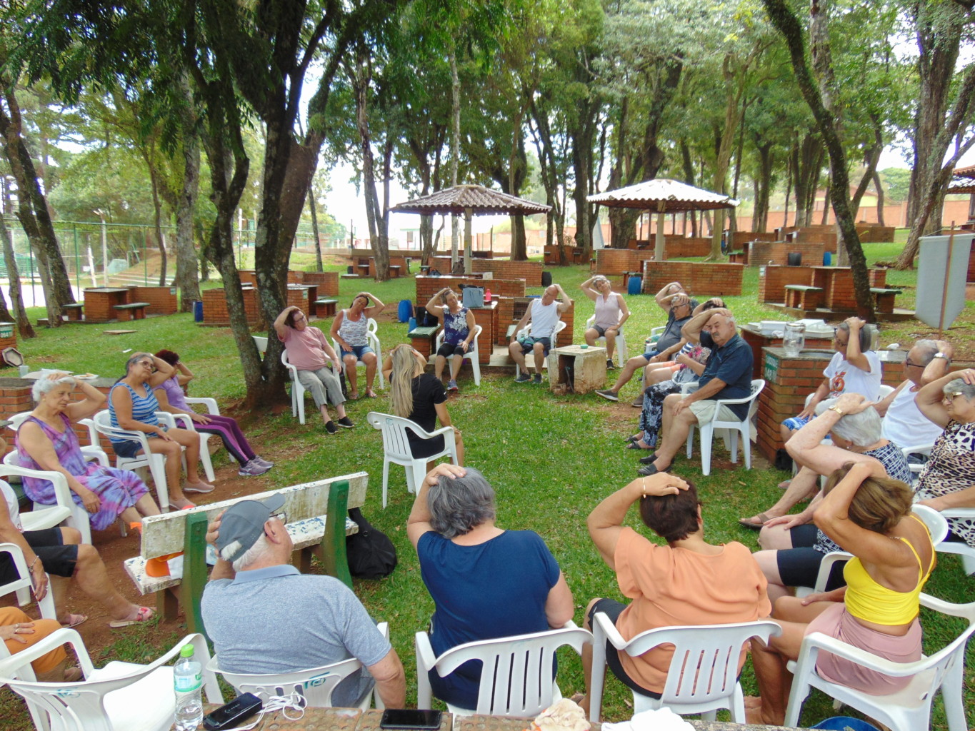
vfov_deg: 54.9
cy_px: 366
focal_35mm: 25
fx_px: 704
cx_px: 488
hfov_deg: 69.4
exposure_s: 1/100
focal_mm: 4.5
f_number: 3
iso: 80
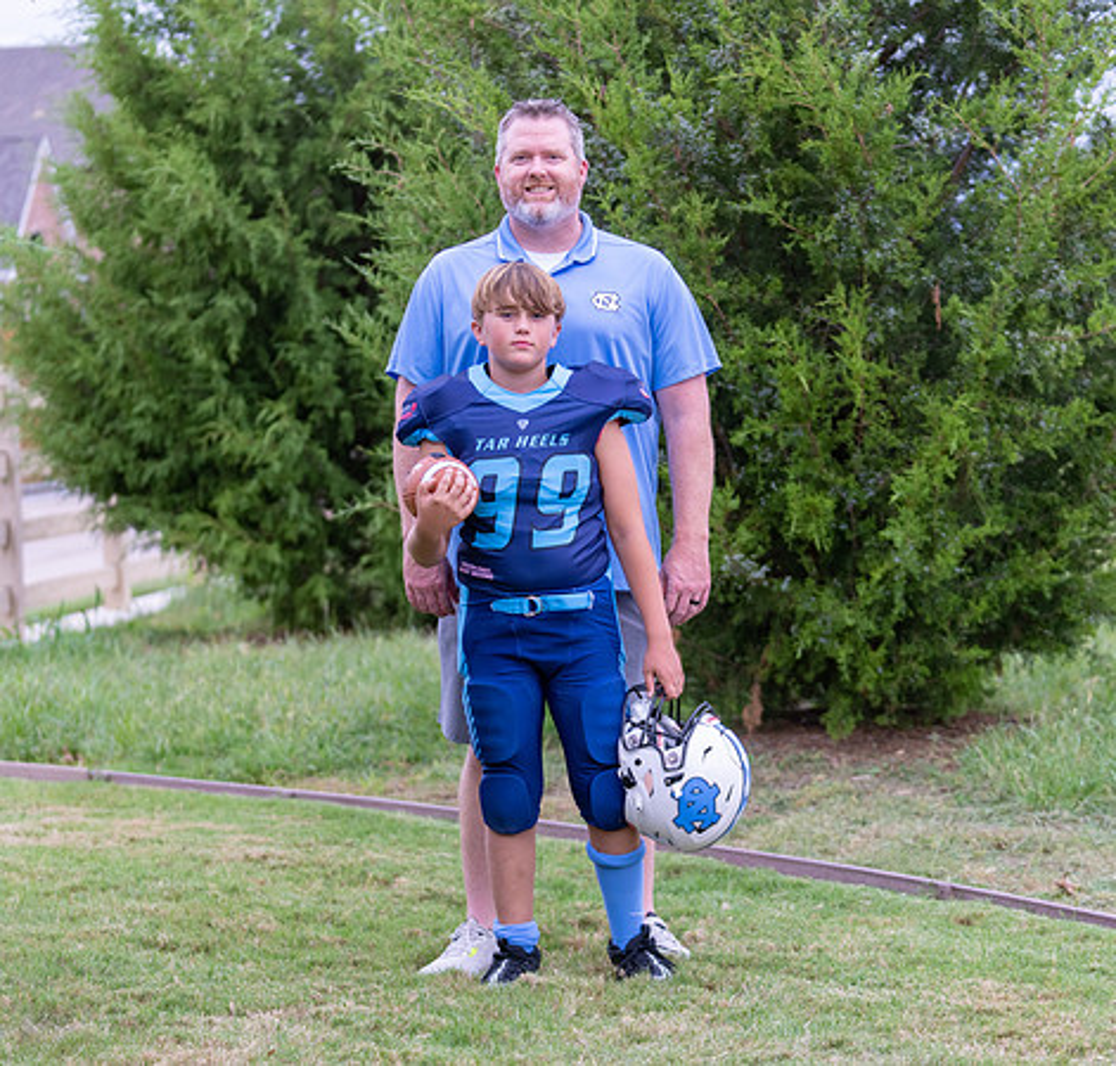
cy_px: 560
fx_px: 3266
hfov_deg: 19.4
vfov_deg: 18.5
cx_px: 577
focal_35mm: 92
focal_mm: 70
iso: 500
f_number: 2.8
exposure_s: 1/320
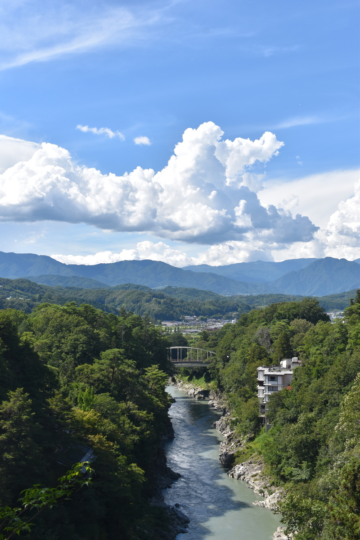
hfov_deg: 34.2
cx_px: 180
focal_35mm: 39
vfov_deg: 49.6
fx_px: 585
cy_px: 270
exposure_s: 1/400
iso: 200
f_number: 10
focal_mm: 26
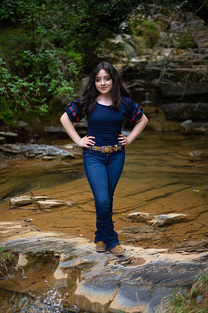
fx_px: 433
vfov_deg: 39.6
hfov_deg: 27.0
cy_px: 156
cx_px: 104
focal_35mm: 50
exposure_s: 1/640
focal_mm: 50
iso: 400
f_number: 1.8
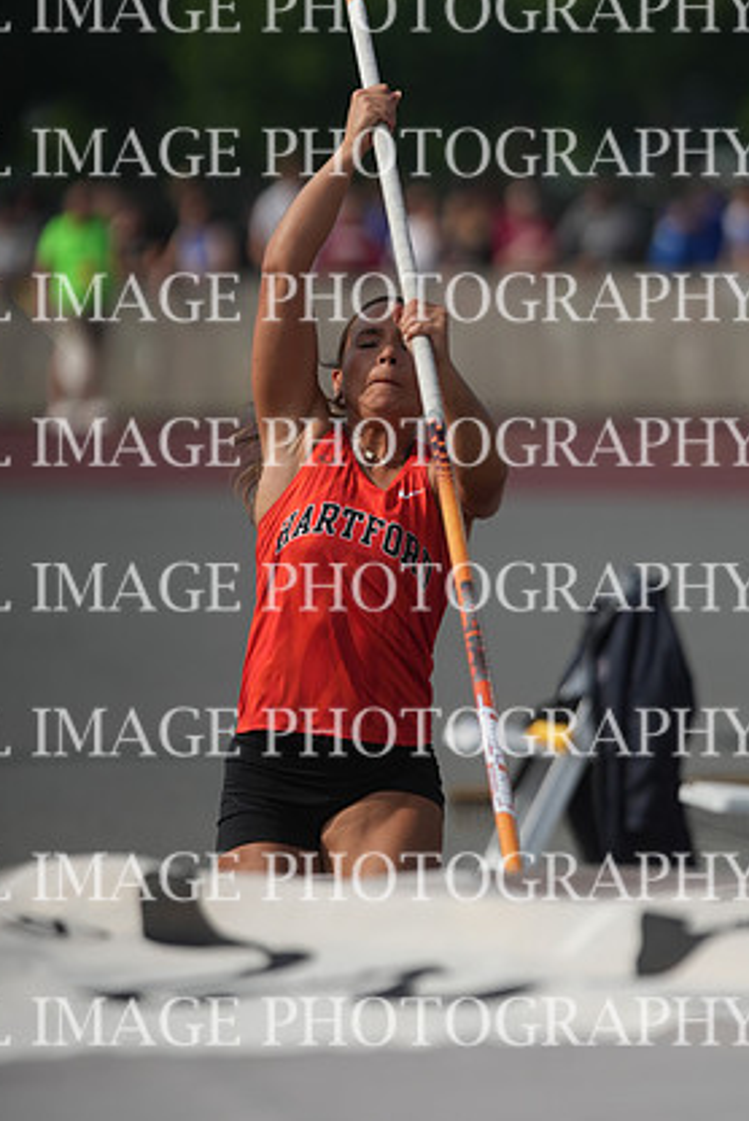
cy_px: 515
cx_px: 244
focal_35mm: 418
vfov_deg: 4.9
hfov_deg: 3.3
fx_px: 13022
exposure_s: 1/8000
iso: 400
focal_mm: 300
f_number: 4
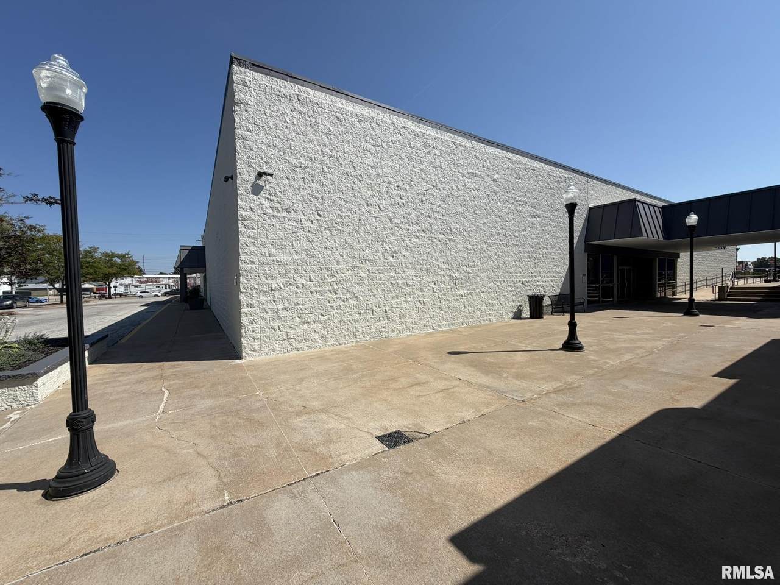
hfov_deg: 102.1
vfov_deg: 85.7
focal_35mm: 14
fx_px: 315
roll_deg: +2.2
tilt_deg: +0.0
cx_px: 390
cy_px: 292
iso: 20
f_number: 2.2
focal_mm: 2.22
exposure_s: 1/1399
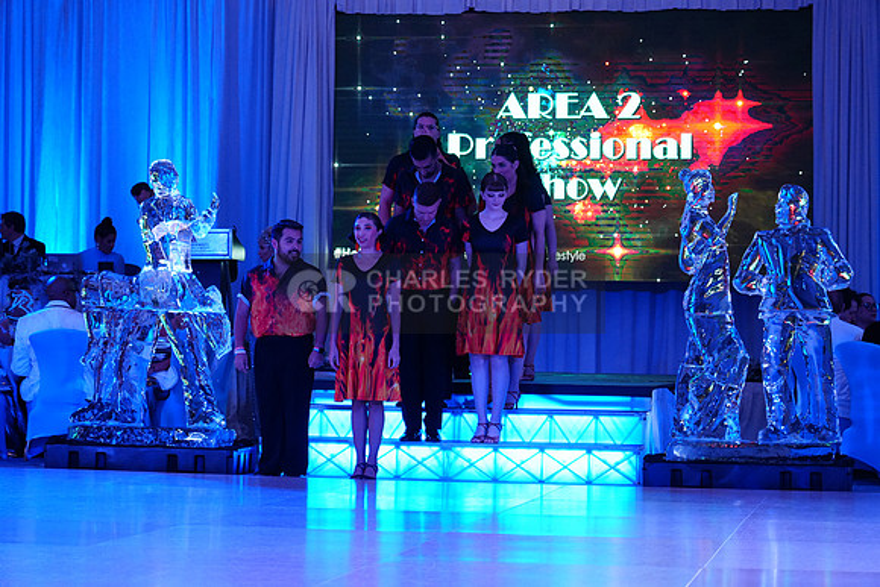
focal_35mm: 89
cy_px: 294
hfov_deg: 22.9
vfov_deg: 15.4
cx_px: 440
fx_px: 2176
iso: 2000
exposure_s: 1/200
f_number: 4
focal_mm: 89
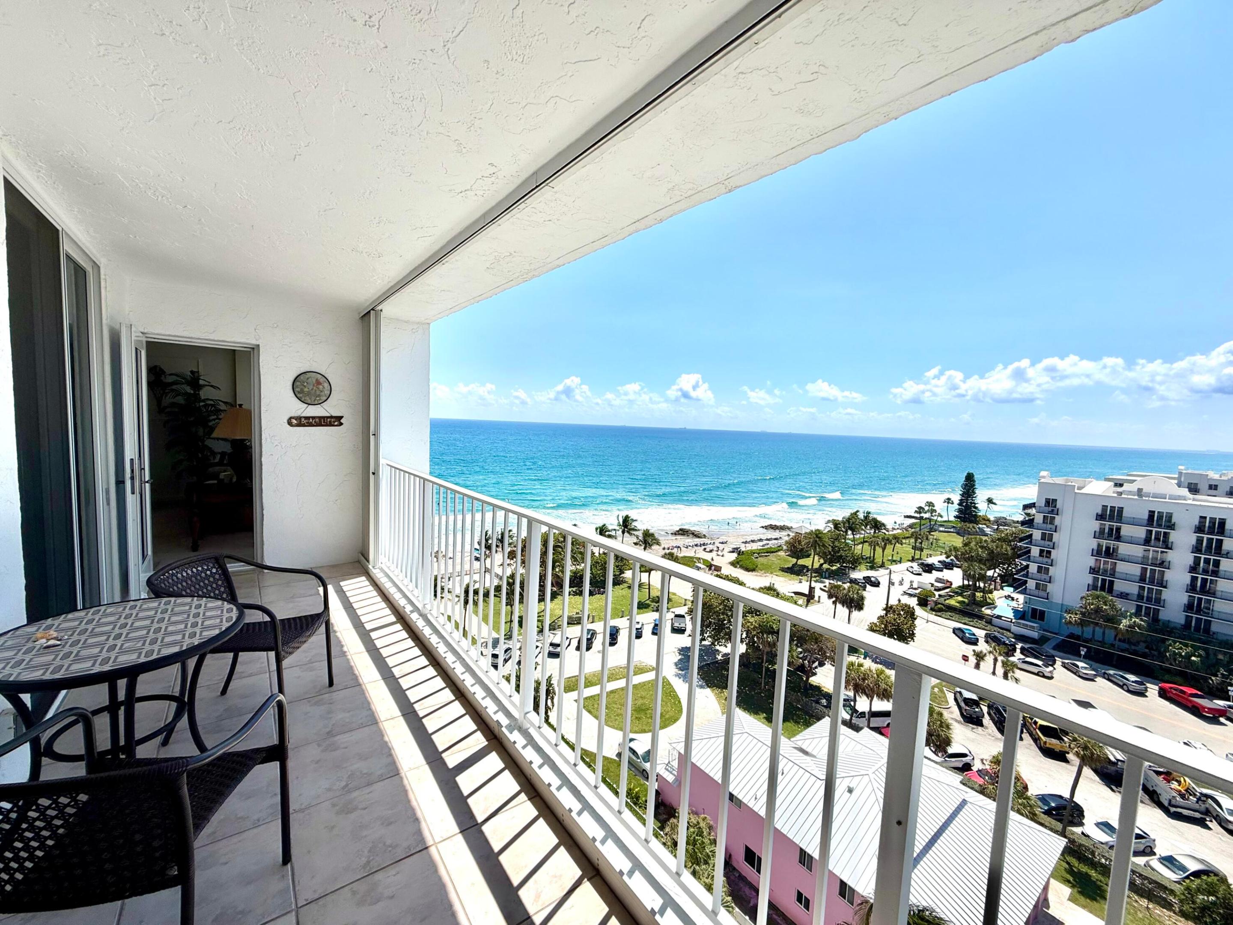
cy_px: 462
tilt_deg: -3.9
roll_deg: -2.0
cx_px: 616
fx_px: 499
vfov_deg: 85.7
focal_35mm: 14
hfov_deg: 102.1
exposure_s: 1/1698
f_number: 2.2
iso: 20
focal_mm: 2.22
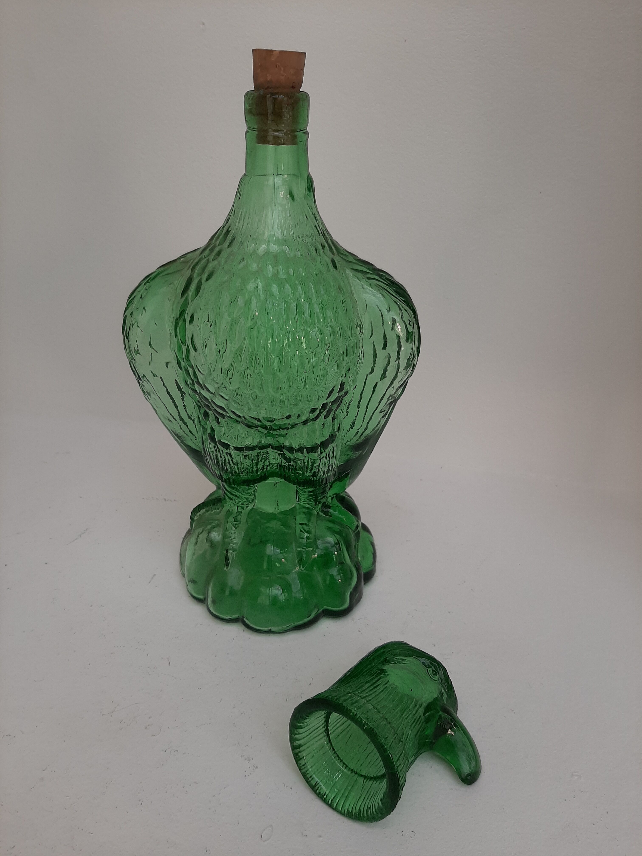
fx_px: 643
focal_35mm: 26
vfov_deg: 67.3
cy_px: 428
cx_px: 321
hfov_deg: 53.1
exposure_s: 1/104
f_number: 1.7
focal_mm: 3.93
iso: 40
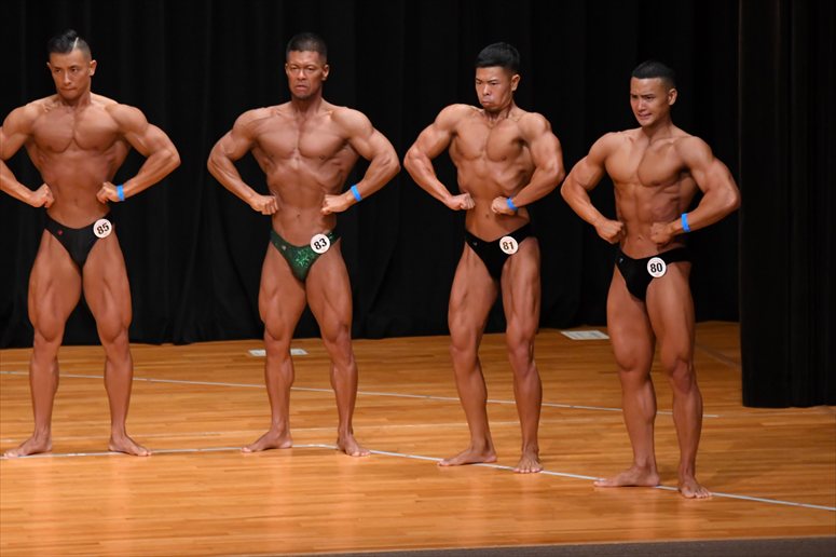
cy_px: 278
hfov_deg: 8.1
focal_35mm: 255
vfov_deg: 5.4
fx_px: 5919
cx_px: 418
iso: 4000
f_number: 5.6
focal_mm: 170
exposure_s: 1/400
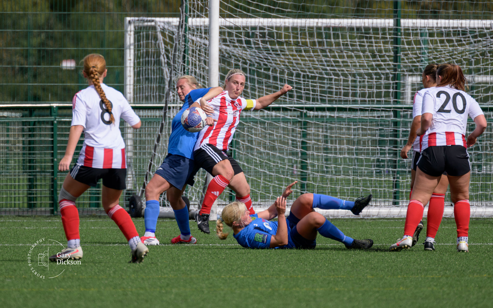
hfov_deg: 3.0
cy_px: 109
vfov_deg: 1.9
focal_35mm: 696
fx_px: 9347
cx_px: 255
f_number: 5.6
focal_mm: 400
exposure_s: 1/4000
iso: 720
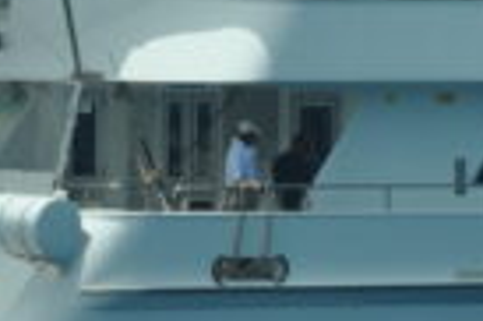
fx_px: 10359
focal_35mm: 773
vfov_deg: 1.8
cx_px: 504
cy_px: 25
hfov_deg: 2.7
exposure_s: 1/1250
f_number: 9
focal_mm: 92
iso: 200
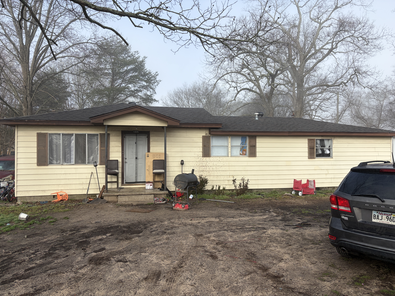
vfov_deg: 53.1
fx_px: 297
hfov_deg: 67.3
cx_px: 198
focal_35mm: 26
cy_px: 148
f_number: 1.6
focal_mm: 5.96
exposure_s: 1/1953
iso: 50
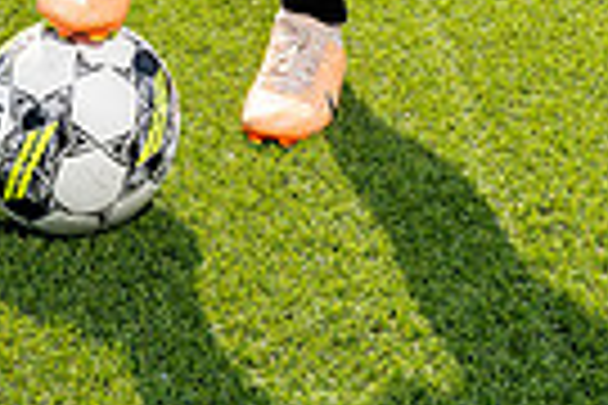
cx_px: 189
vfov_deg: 10.2
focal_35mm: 117
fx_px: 1976
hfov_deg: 17.4
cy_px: -558
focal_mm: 35
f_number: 11
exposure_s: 1/250
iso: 320
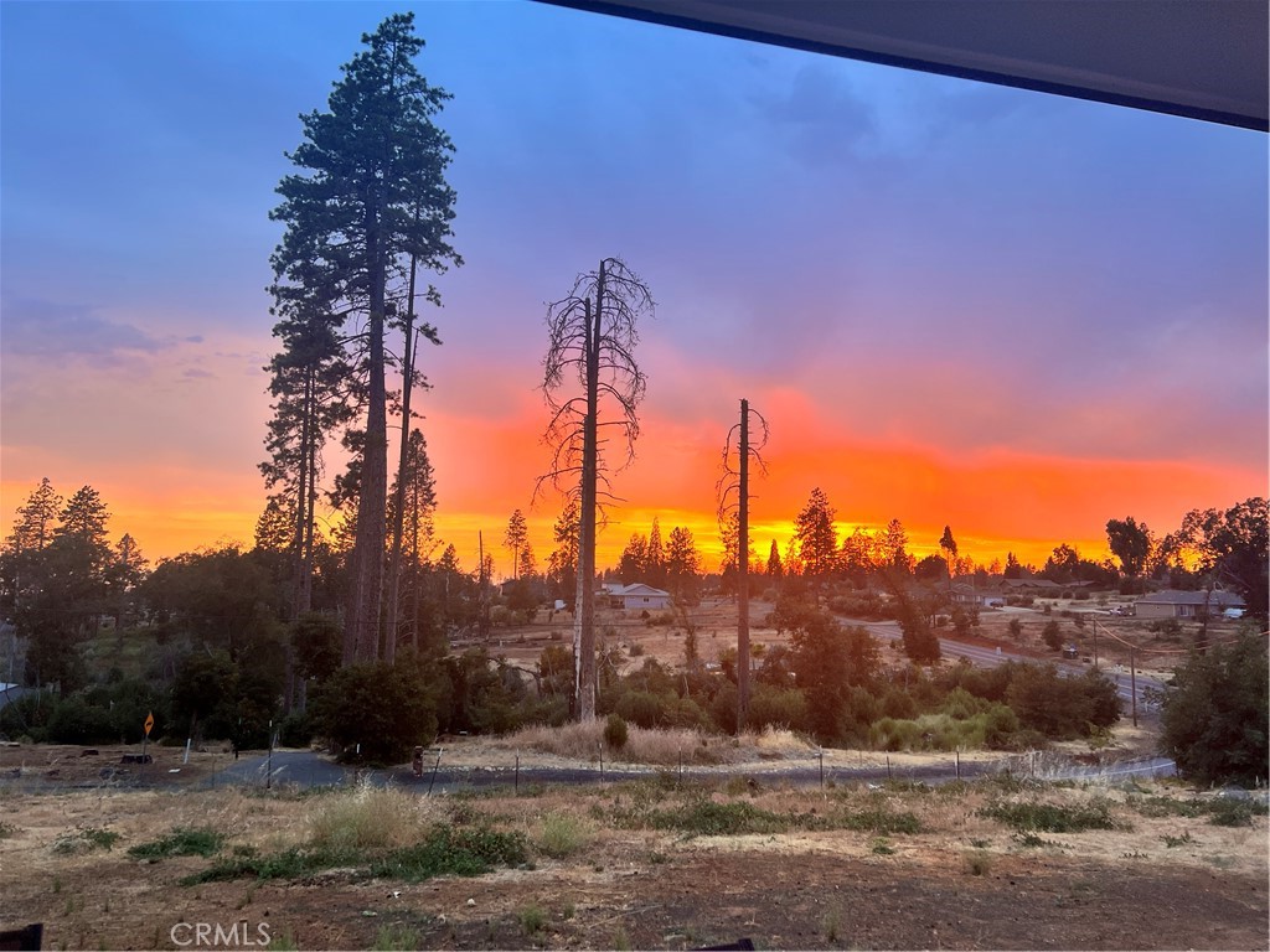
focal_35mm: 26
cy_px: 476
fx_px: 954
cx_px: 635
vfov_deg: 53.1
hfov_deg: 67.3
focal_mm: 5.7
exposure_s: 1/121
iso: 64
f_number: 1.5
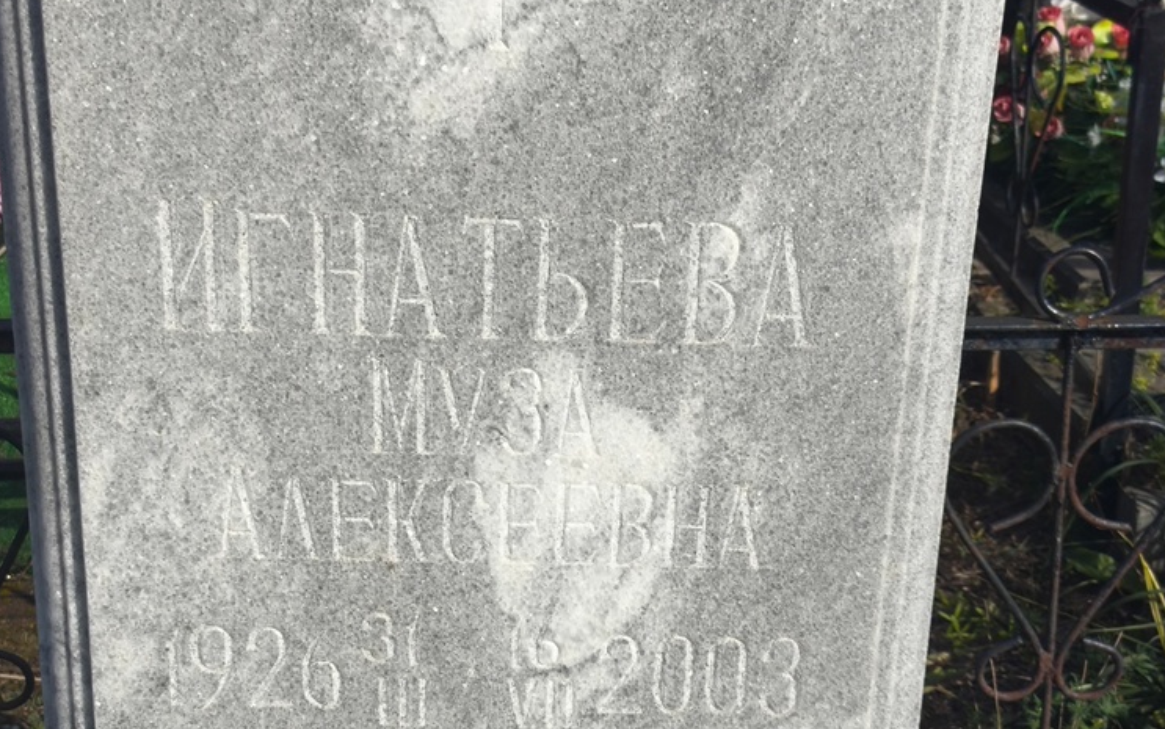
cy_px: 448
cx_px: 570
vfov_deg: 22.7
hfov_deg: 35.7
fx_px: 1810
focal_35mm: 57
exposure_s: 1/1351
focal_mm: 4.71
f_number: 1.7
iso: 50
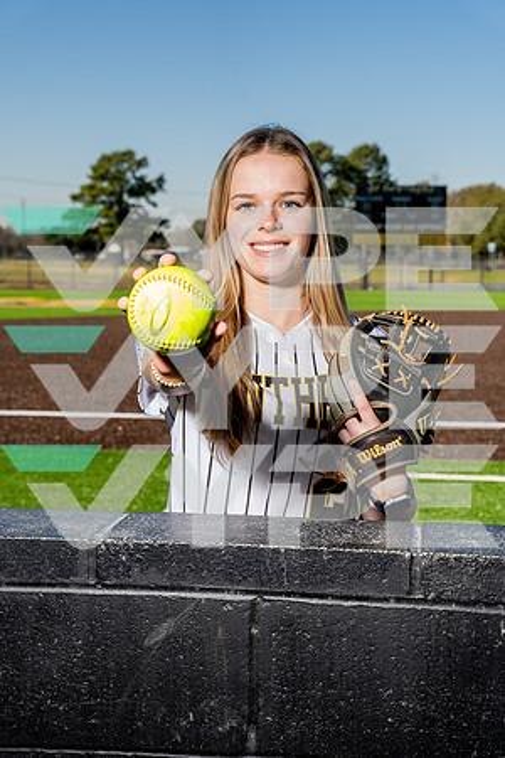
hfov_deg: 20.9
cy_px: 379
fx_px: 1368
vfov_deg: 31.0
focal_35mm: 65
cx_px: 252
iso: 100
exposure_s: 1/250
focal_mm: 65
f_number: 8
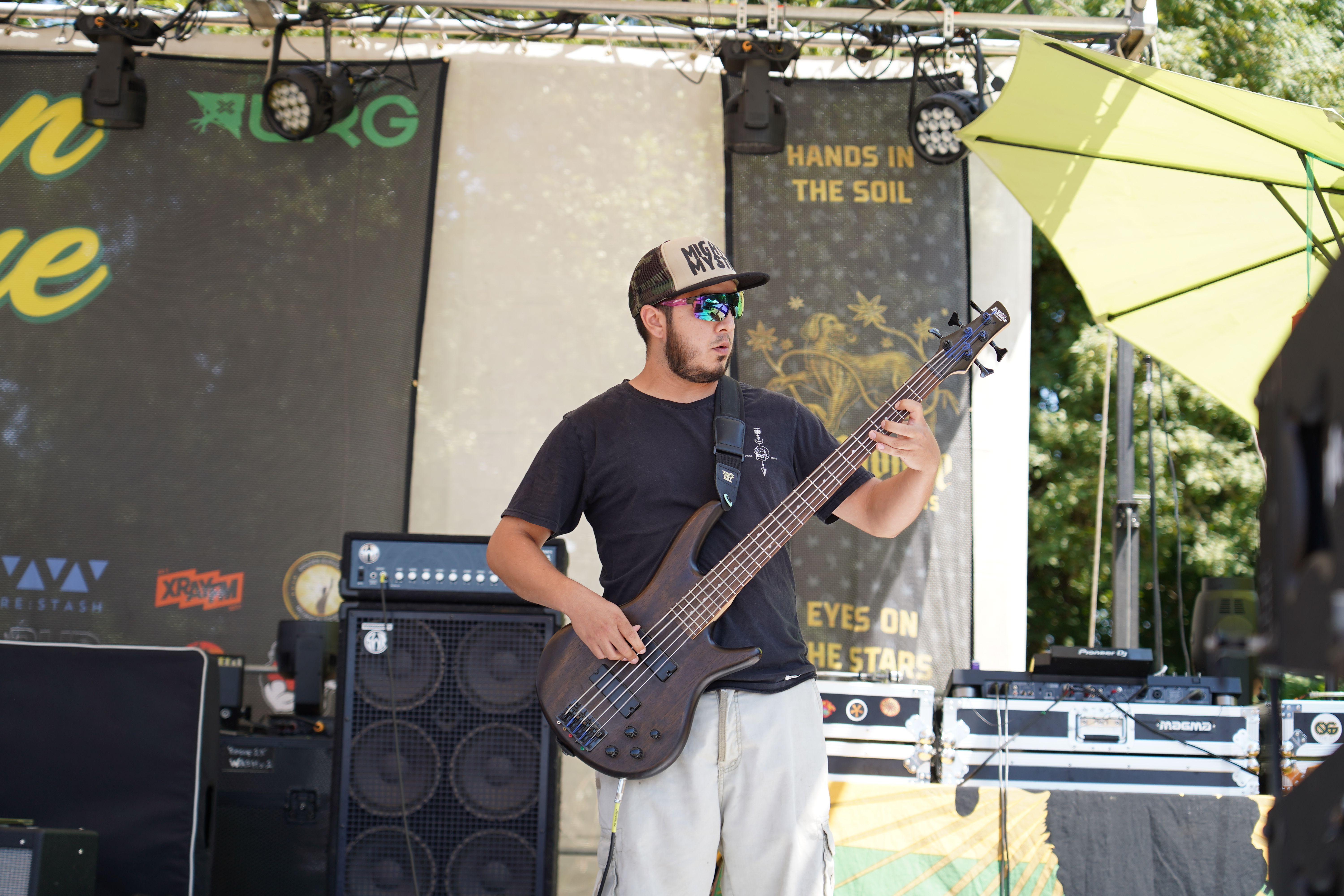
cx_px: 672
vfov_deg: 19.5
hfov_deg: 28.8
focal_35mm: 70
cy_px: 448
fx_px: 2613
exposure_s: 1/200
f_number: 4.5
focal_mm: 70
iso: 100
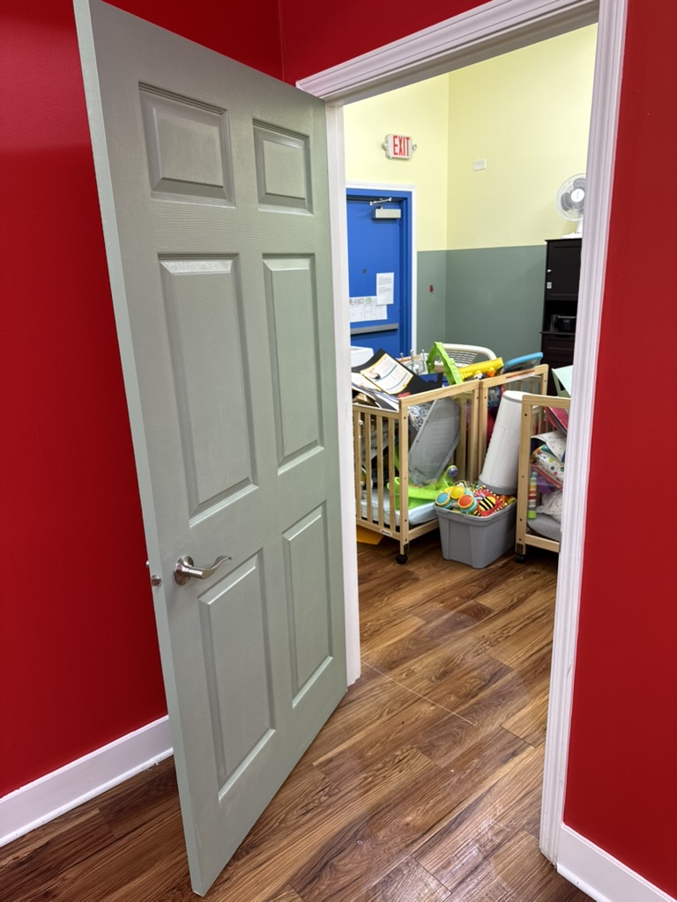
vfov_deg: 71.6
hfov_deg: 56.8
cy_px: 451
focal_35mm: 24
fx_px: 626
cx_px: 338
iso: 125
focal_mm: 6.76
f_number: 1.78
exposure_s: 1/60
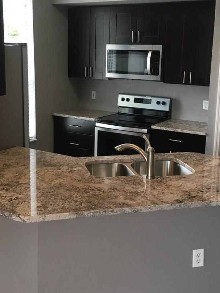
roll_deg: -2.1
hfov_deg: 33.6
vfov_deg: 43.7
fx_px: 364
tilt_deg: -10.1
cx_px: 119
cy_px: 122
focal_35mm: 43
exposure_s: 1/30
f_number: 2.2
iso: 32
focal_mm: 4.15
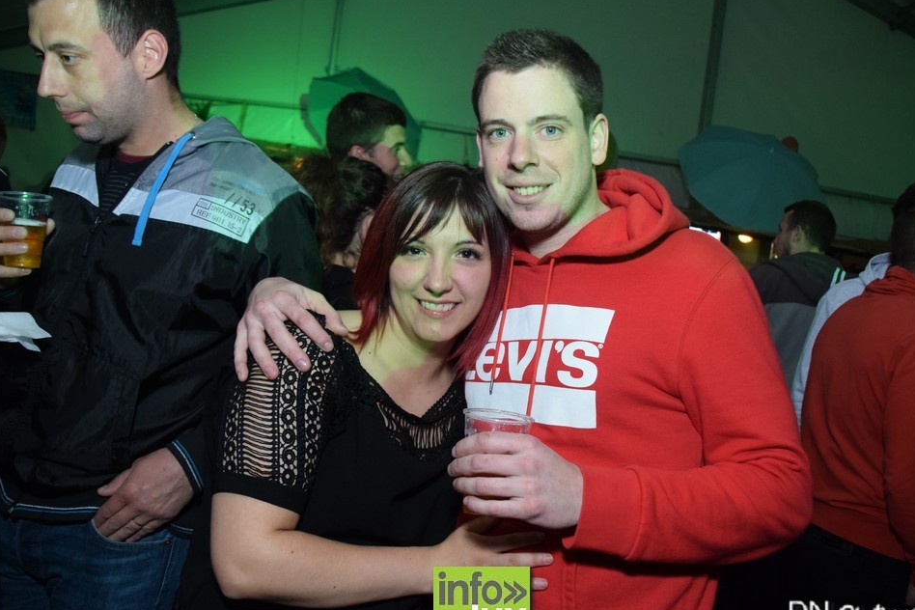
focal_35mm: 32
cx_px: 482
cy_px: 319
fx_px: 813
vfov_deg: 41.1
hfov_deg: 58.7
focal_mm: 20
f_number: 3.5
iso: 1600
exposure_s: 1/40
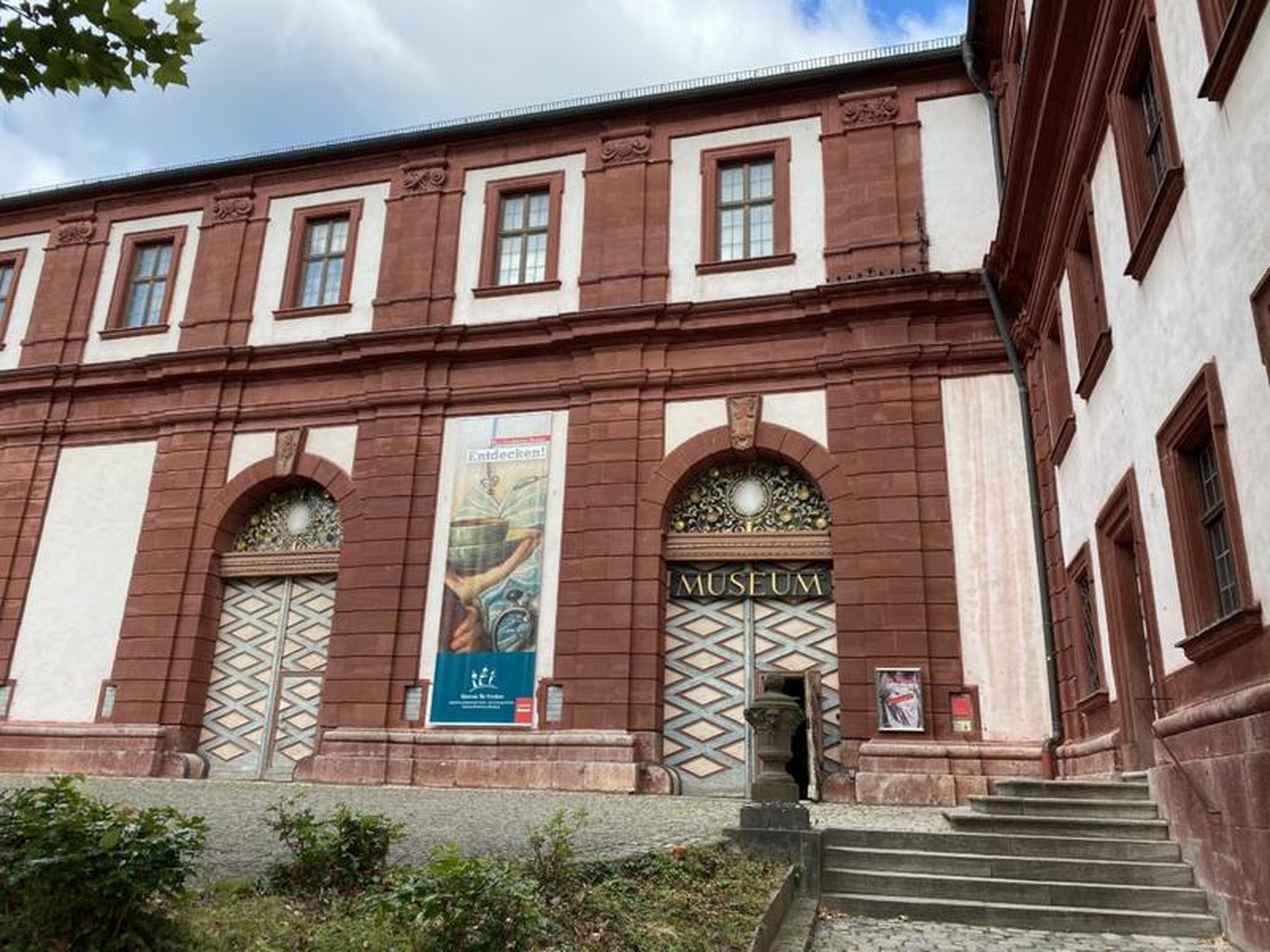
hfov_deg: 67.3
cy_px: 476
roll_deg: -2.9
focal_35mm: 26
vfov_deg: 53.1
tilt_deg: +19.7
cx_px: 635
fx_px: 954
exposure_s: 1/827
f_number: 1.8
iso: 32
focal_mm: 4.25
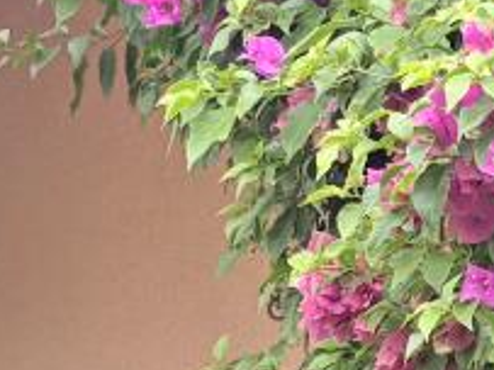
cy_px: 327
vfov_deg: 7.7
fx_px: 2738
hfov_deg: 10.2
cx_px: 565
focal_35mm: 192
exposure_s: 1/280
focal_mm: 5.96
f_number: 1.6
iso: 64
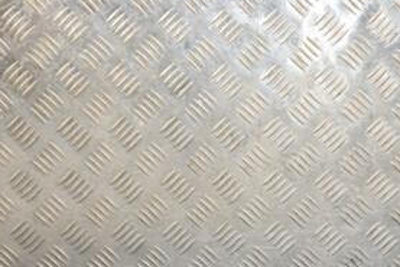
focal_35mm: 146
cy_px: 255
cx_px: 282
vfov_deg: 9.4
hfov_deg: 14.0
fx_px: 1624
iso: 800
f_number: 4.8
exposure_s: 1/200
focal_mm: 45
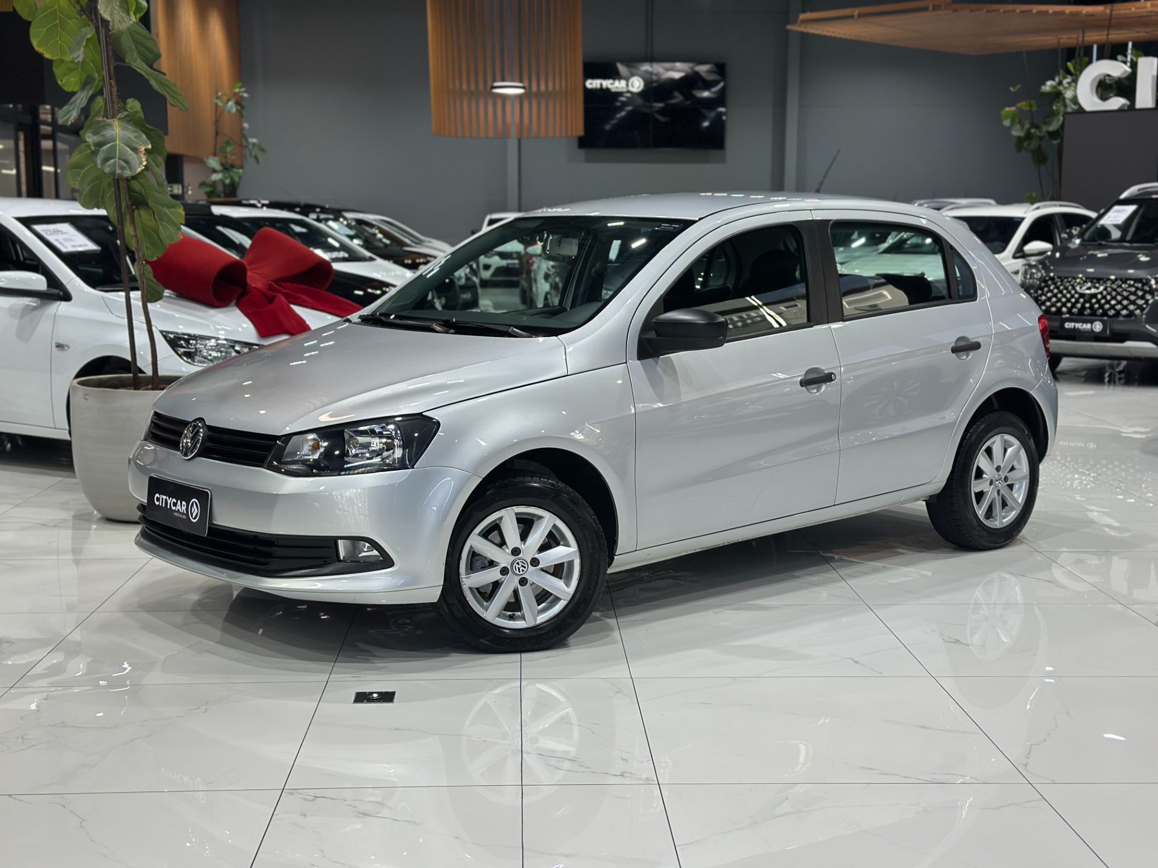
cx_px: 579
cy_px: 434
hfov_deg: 39.7
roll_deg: -0.4
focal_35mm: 48
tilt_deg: -8.1
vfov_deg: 30.3
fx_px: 1606
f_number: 1.78
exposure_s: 1/120
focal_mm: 6.86
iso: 100
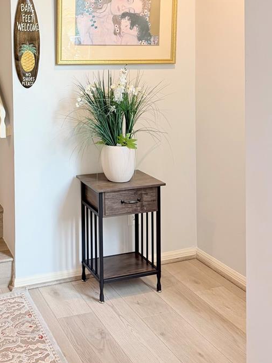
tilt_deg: -2.5
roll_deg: +1.0
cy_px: 72
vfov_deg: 41.9
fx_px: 451
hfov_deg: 32.4
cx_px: 43
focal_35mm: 43
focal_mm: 6.76
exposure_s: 1/121
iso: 160
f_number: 1.78
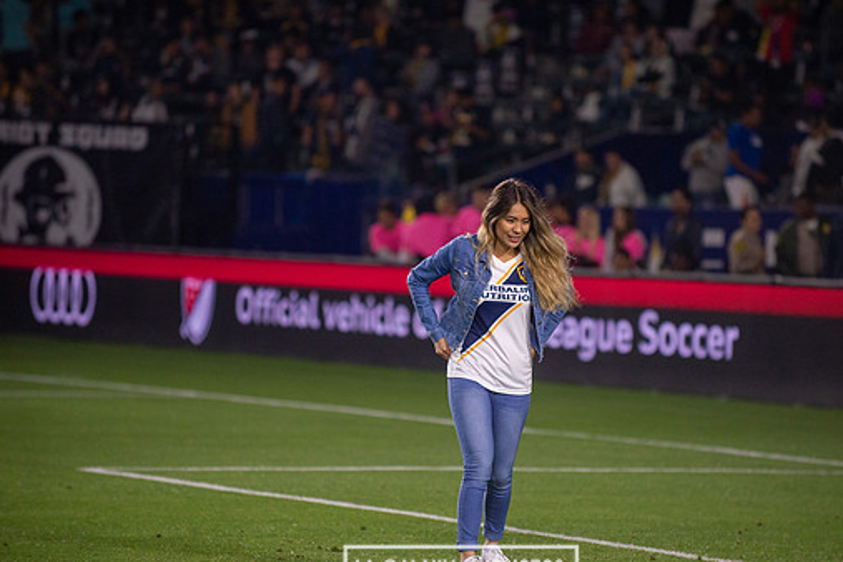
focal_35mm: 229
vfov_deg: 6.0
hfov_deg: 9.0
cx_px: 461
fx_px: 5362
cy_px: 318
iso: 1600
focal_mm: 200
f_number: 2.8
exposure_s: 1/2500
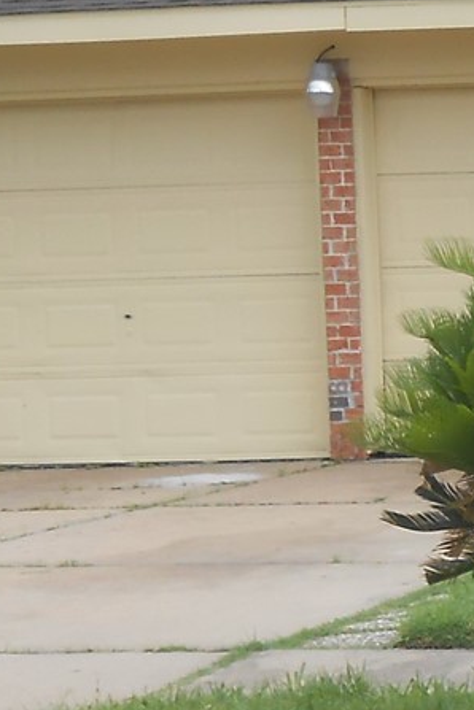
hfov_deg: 7.2
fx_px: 3574
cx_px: 1077
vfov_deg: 11.4
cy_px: 381
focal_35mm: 181
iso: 80
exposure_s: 1/250
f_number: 4.2
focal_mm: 6.8
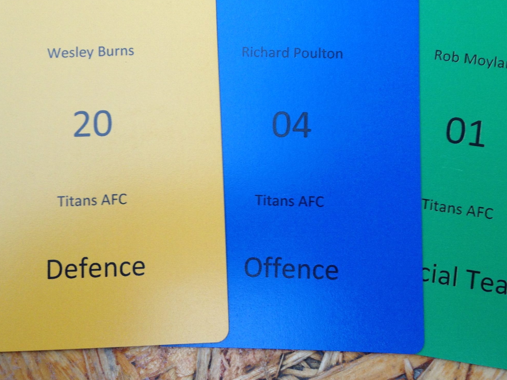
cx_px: 300
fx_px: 630
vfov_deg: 33.6
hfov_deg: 43.7
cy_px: 195
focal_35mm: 43
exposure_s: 1/120
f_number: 2.4
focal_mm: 4.12
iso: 50
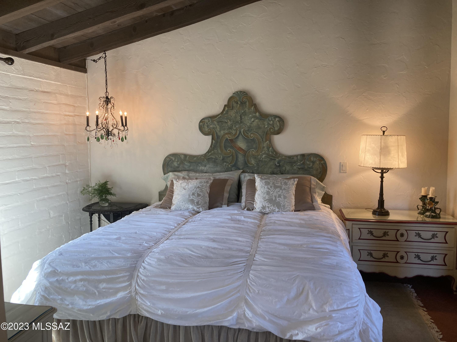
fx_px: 370
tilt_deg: -5.1
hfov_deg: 63.4
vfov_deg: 49.7
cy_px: 171
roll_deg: +0.8
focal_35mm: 28
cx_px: 228
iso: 80
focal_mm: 3.99
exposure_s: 1/60
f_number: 1.8
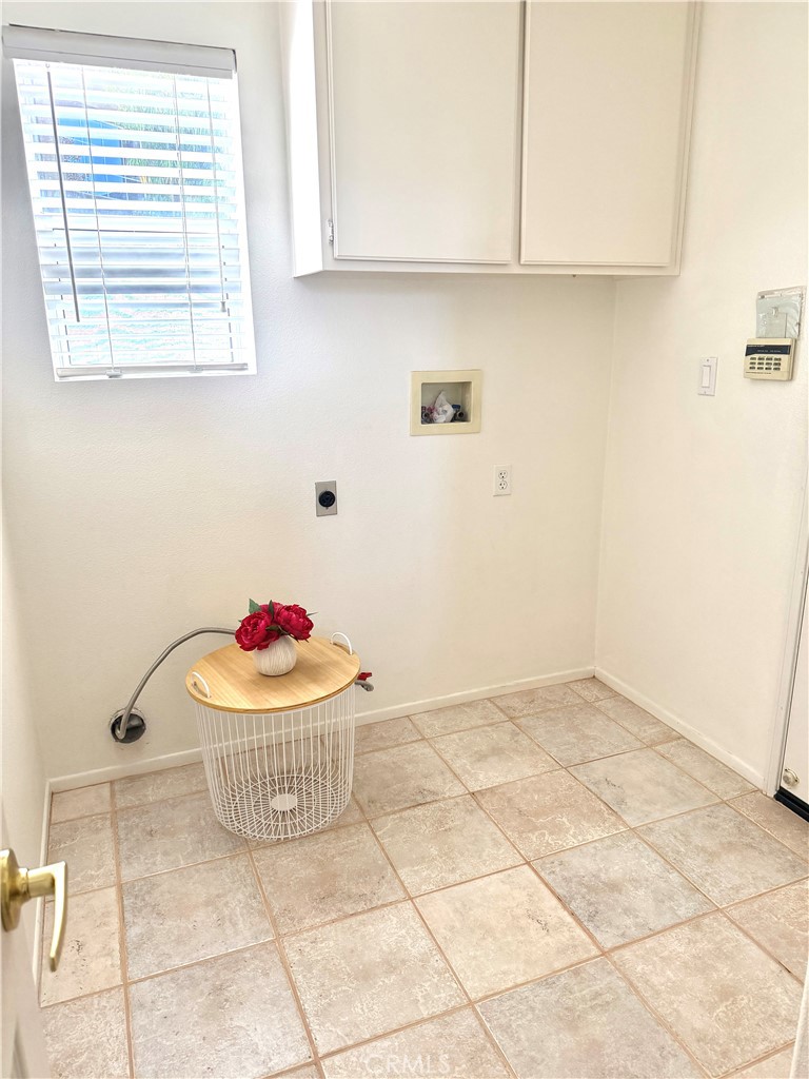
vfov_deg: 71.6
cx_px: 404
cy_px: 540
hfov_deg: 56.8
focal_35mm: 24
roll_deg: +0.7
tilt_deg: -15.8
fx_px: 748
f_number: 1.78
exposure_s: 1/200
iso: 200
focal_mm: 6.76
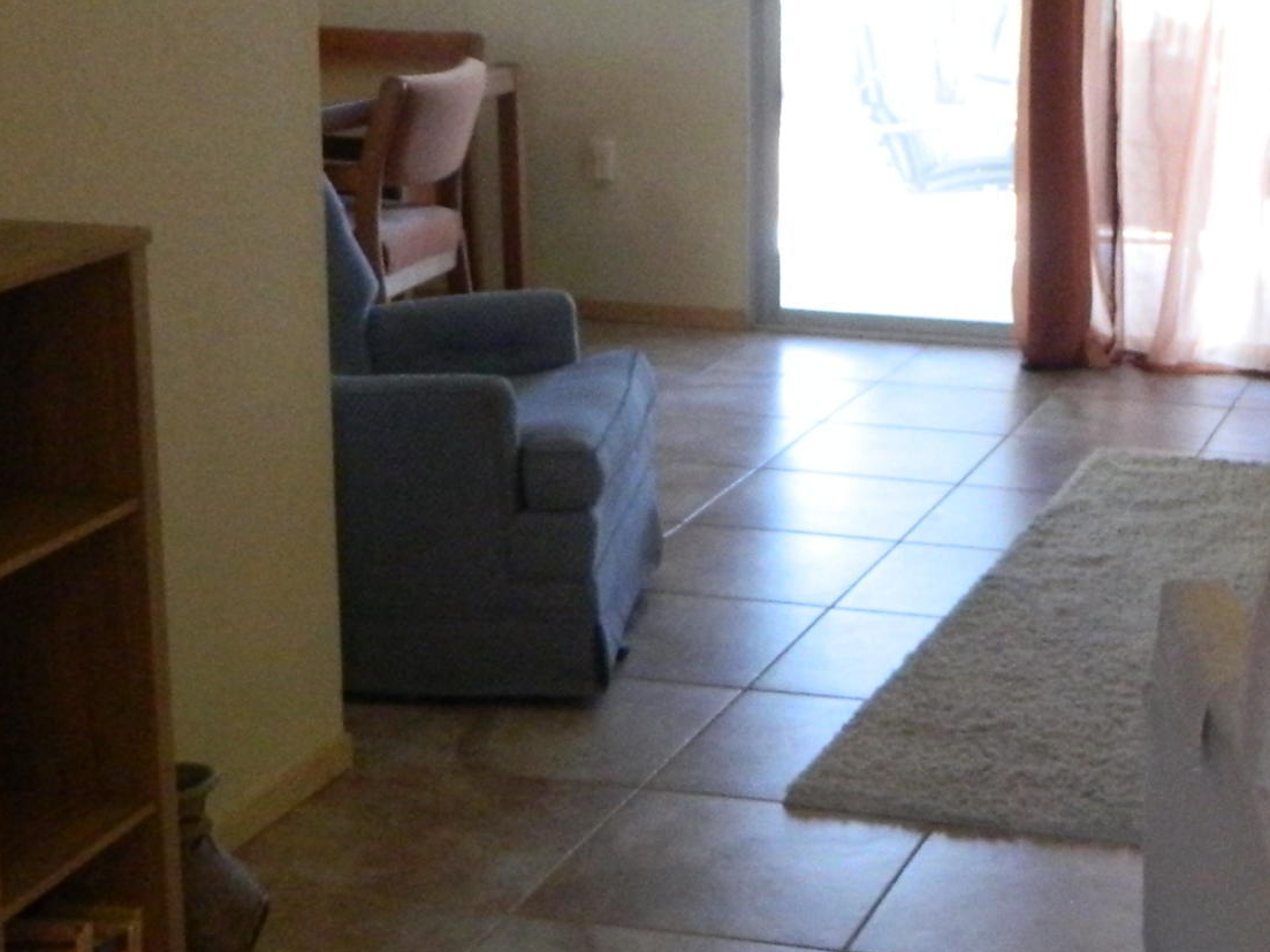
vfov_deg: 21.6
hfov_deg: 27.5
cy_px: 391
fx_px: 2495
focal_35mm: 68
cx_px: 1158
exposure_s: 1/100
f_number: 3.1
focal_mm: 4.5
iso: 400
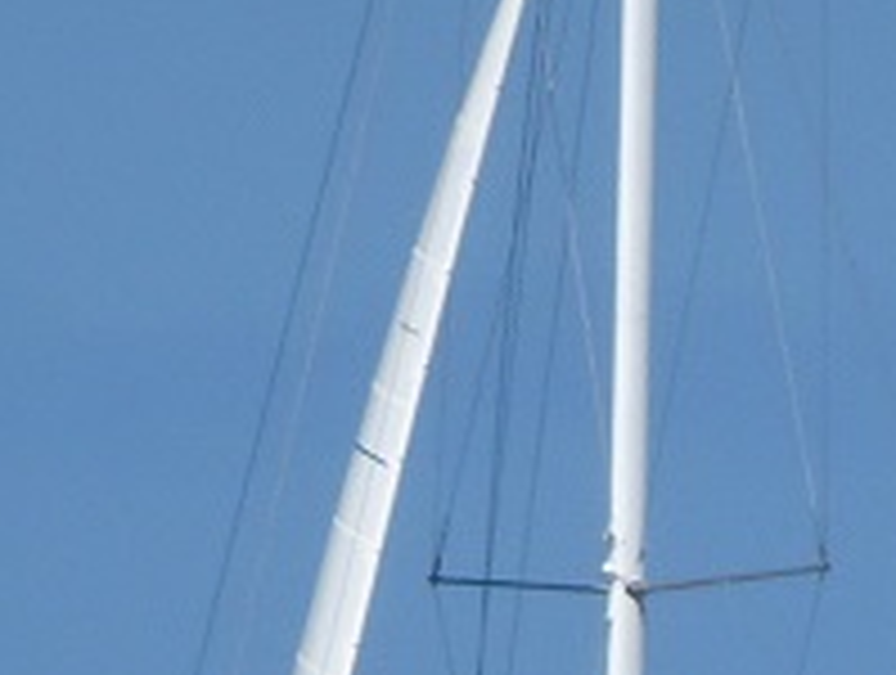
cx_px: 806
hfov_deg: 0.6
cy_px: 598
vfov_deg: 0.5
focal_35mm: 3208
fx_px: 83186
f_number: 6.3
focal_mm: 102.45
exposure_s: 1/640
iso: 80
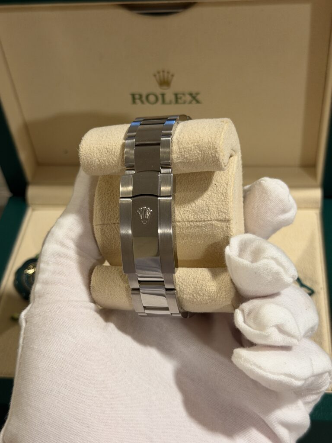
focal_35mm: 48
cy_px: 222
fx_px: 614
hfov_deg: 30.3
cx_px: 166
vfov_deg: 39.7
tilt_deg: -45.8
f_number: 1.78
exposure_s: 1/40
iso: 200
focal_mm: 6.76
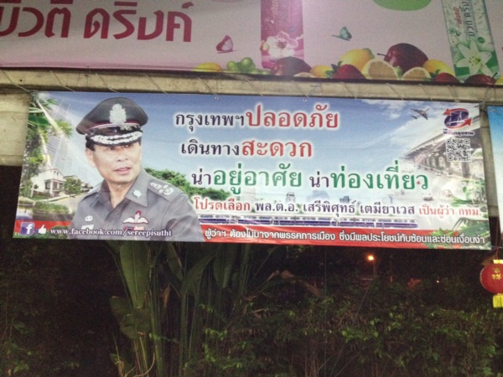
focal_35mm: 35
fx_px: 509
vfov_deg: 40.7
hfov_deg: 52.6
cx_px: 252
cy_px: 188
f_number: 2.4
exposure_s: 1/17
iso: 400
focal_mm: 4.28
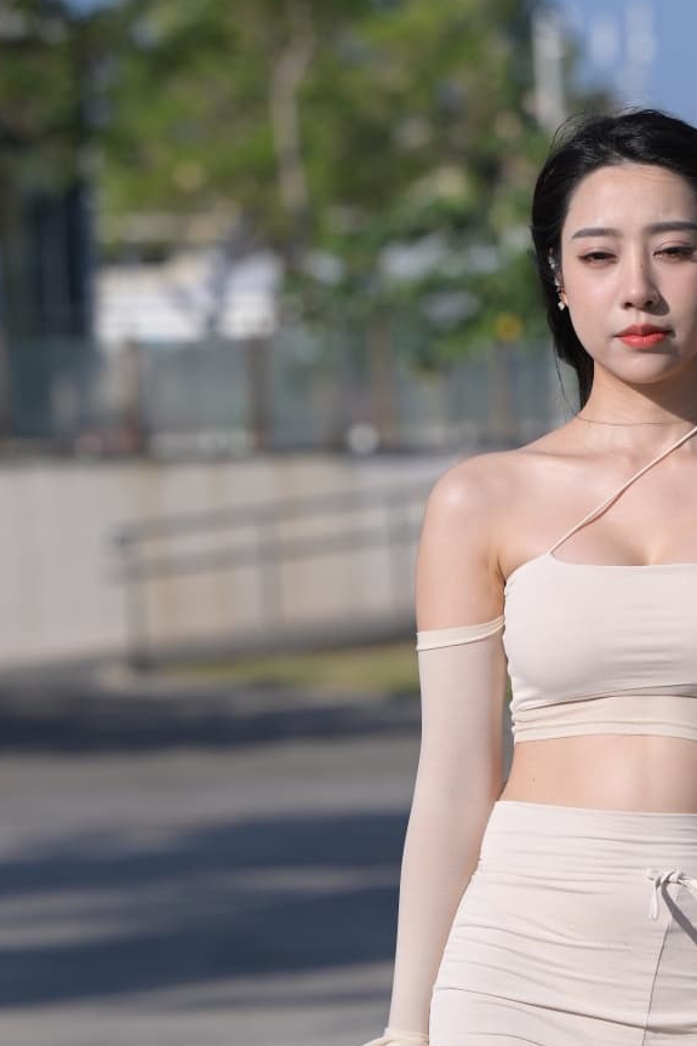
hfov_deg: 5.7
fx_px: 6972
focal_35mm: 240
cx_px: 536
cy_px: 783
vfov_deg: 8.6
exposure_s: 1/2500
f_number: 4
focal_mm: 115
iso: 160
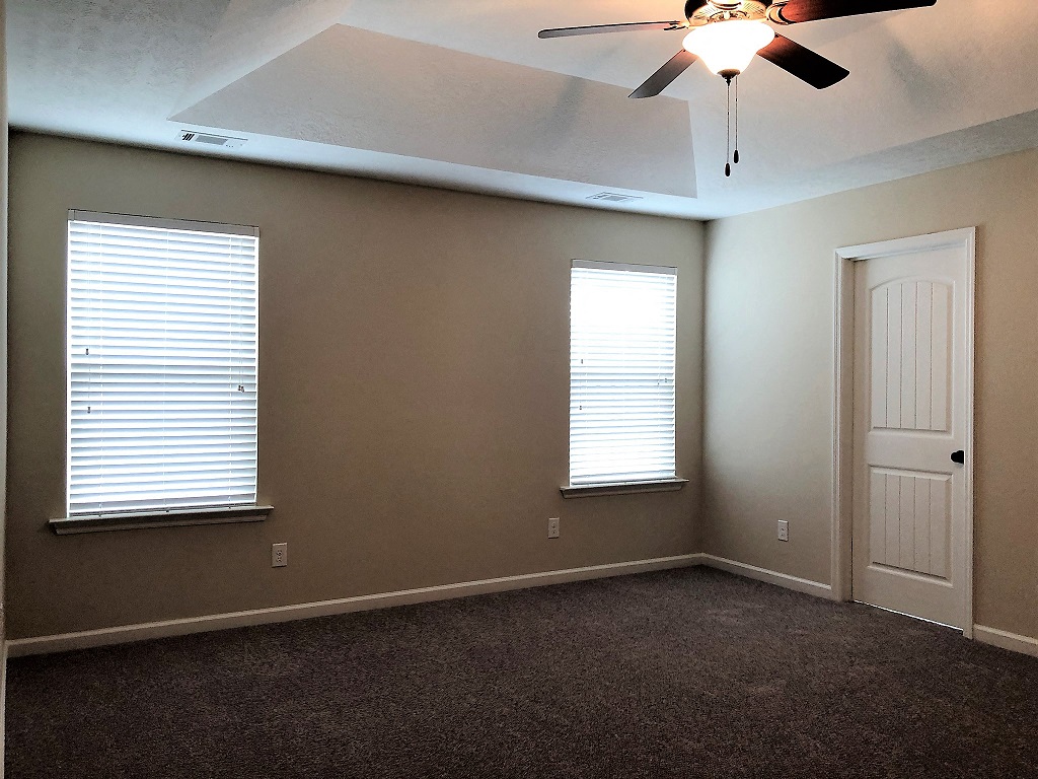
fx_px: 840
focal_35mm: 28
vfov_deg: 49.7
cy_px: 390
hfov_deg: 63.4
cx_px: 519
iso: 40
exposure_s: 1/20
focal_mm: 3.99
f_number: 1.8
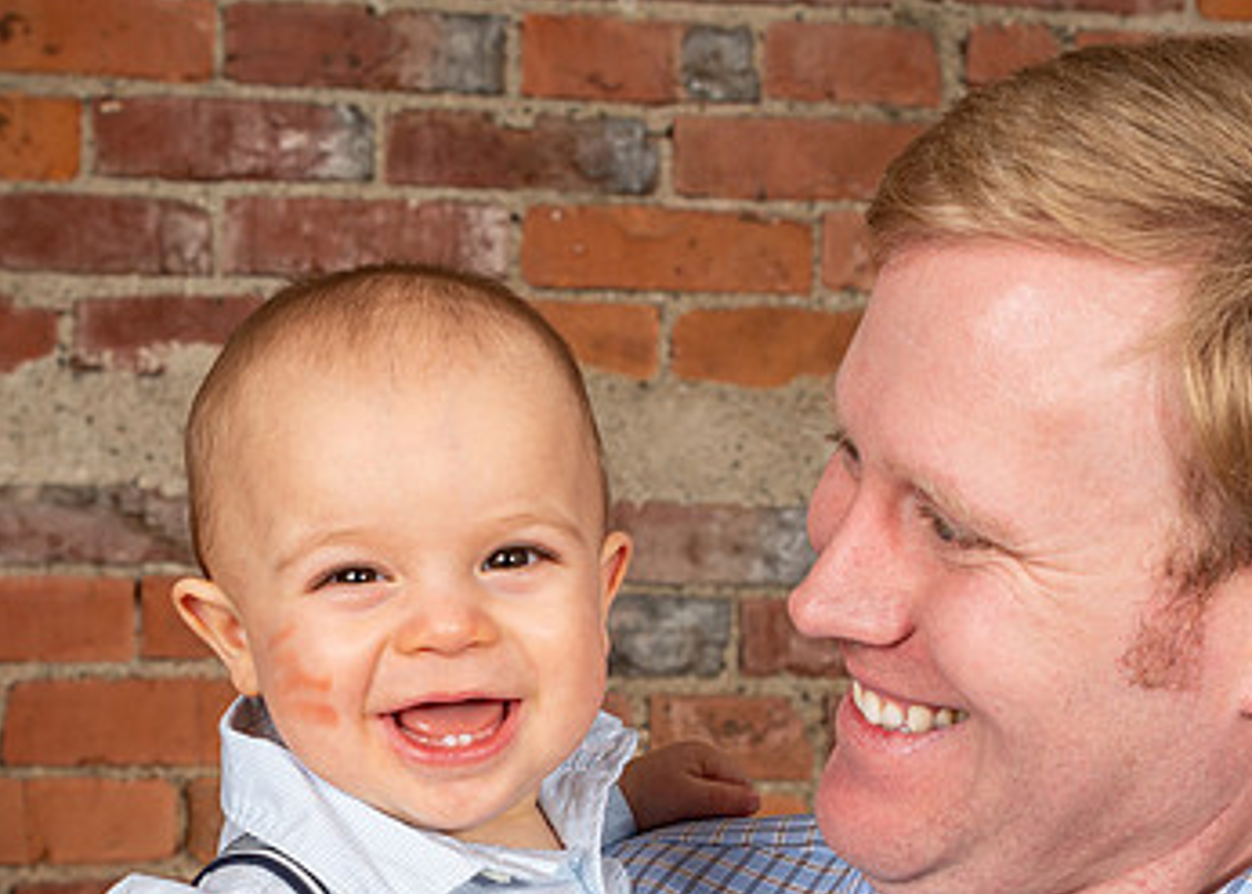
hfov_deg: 17.5
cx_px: 515
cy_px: 585
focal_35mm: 114
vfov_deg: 12.6
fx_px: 4053
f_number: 8
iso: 100
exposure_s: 1/200
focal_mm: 50
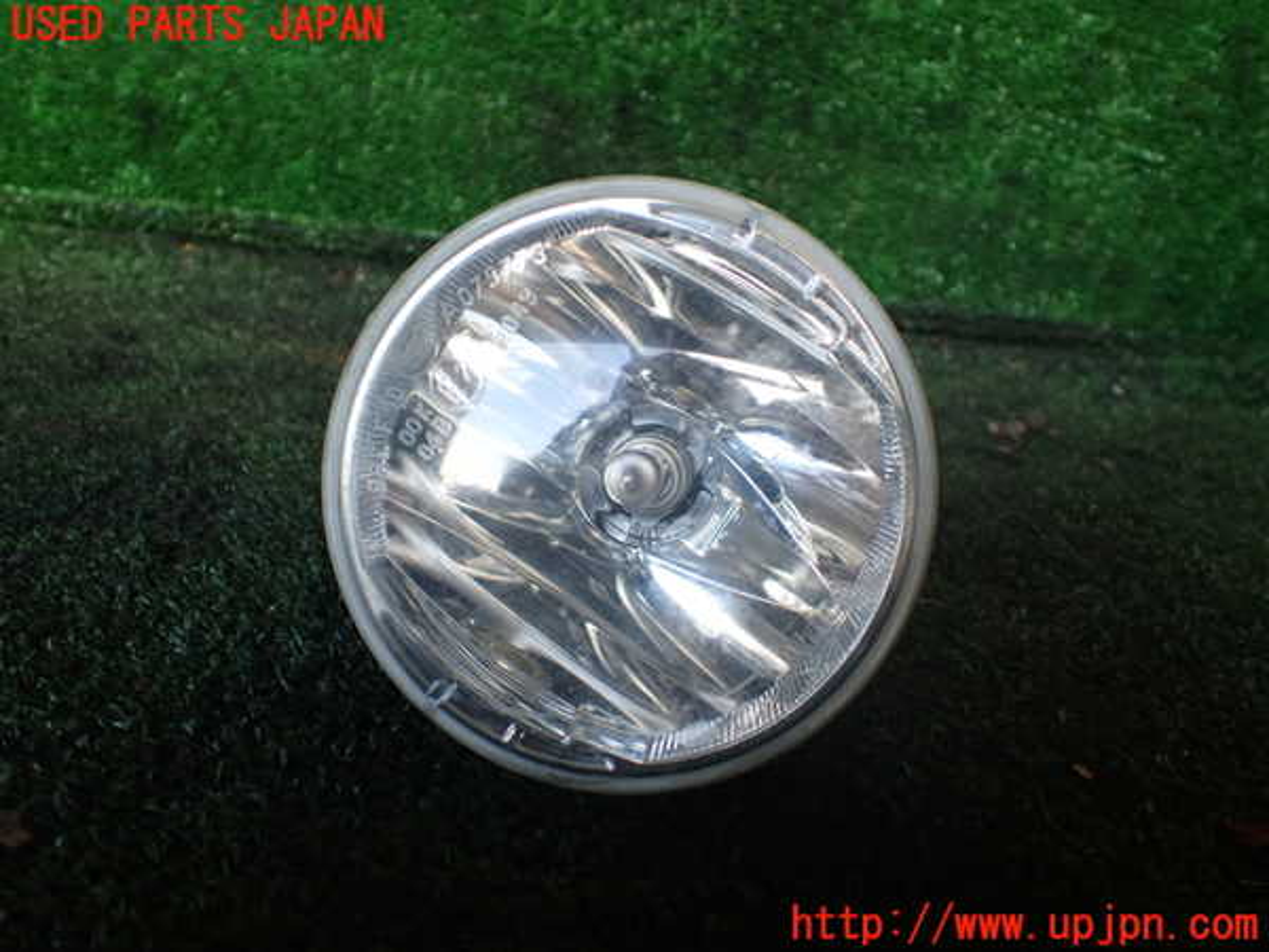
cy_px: 476
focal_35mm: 30
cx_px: 634
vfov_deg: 46.8
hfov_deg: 60.0
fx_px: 1100
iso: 200
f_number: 2.3
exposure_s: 1/125
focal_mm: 5.4
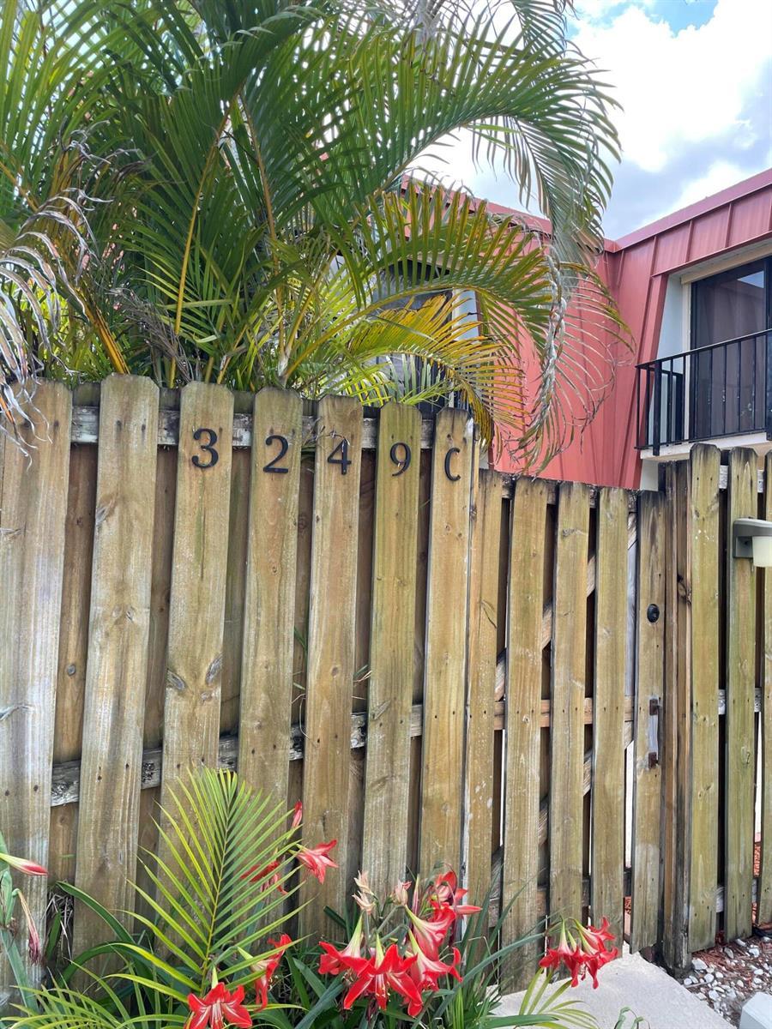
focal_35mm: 26
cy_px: 514
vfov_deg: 67.3
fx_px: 773
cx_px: 386
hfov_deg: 53.1
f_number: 1.6
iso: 32
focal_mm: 4.2
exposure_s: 1/506
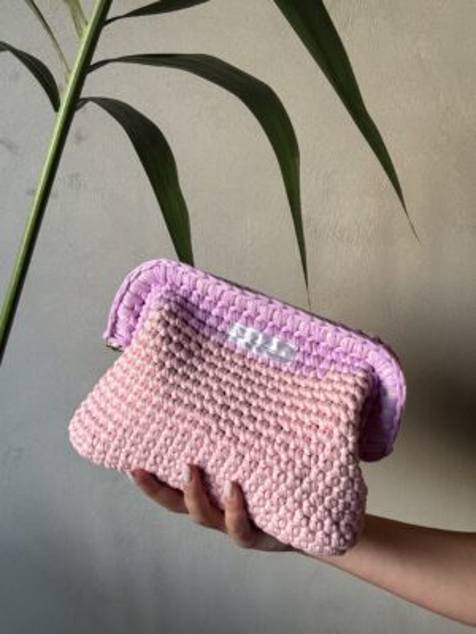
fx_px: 550
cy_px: 317
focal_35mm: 30
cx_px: 238
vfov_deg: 60.0
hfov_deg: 46.8
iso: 80
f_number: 1.9
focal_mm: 2.69
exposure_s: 1/70
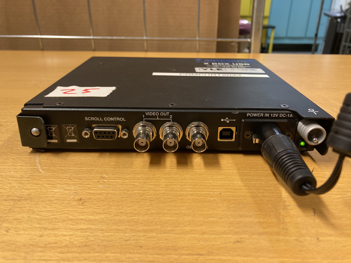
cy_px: 132
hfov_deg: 63.4
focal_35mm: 28
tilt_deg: -23.8
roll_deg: -0.8
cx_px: 176
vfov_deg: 49.7
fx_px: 284
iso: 125
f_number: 1.8
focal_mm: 3.99
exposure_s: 1/50
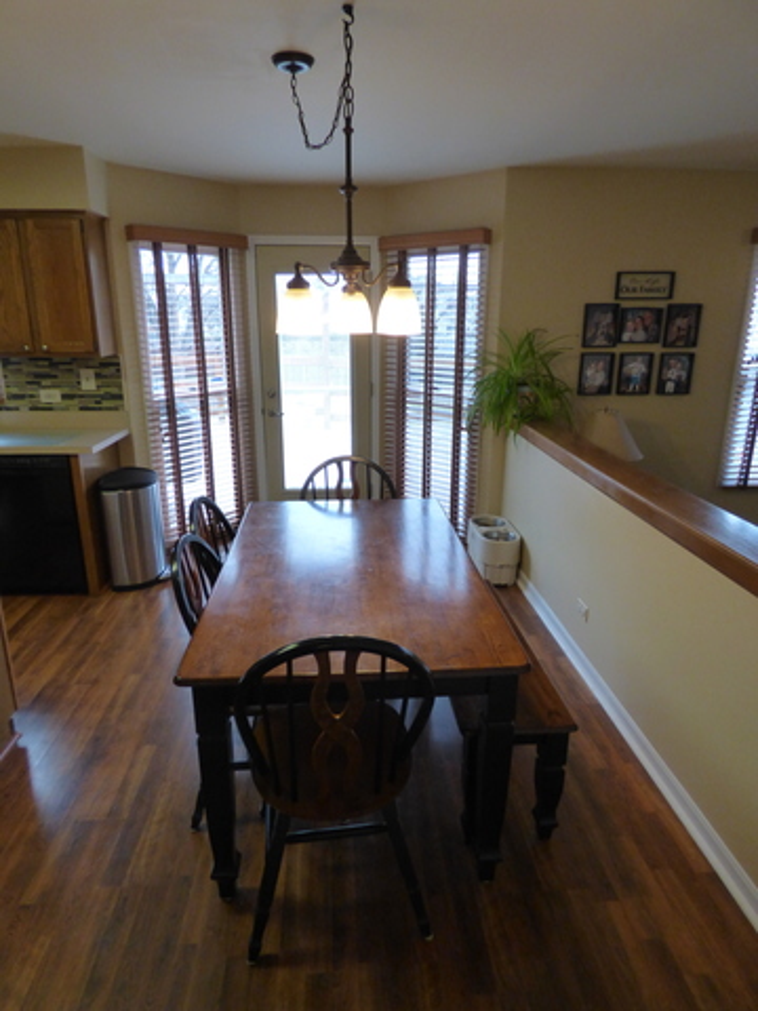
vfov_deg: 81.7
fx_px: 584
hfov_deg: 66.0
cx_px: 379
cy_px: 506
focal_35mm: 20
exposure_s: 1/60
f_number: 2.8
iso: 320
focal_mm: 3.58
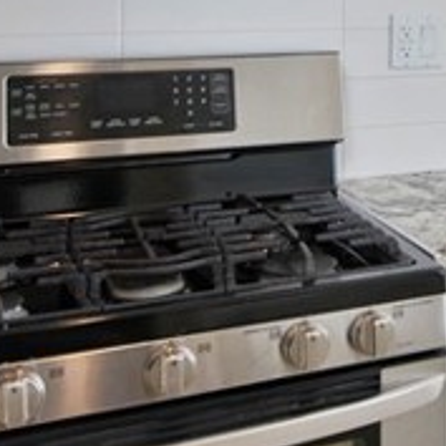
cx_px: 610
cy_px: -57
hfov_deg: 22.0
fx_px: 1006
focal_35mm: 69
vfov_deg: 23.3
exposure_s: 1/500
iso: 400
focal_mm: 14
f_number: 5.6
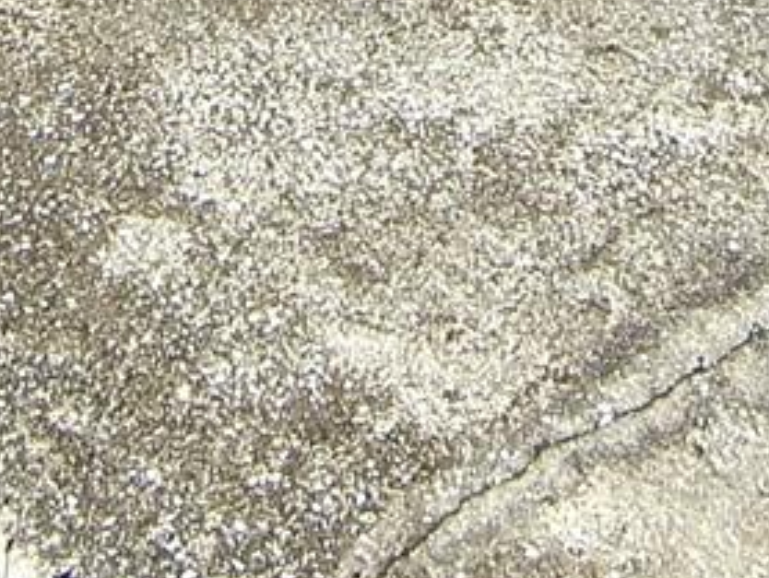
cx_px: 296
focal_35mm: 92
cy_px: -996
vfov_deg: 11.6
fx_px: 2046
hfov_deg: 21.3
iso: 100
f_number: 2.2
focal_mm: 2.13
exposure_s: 1/870
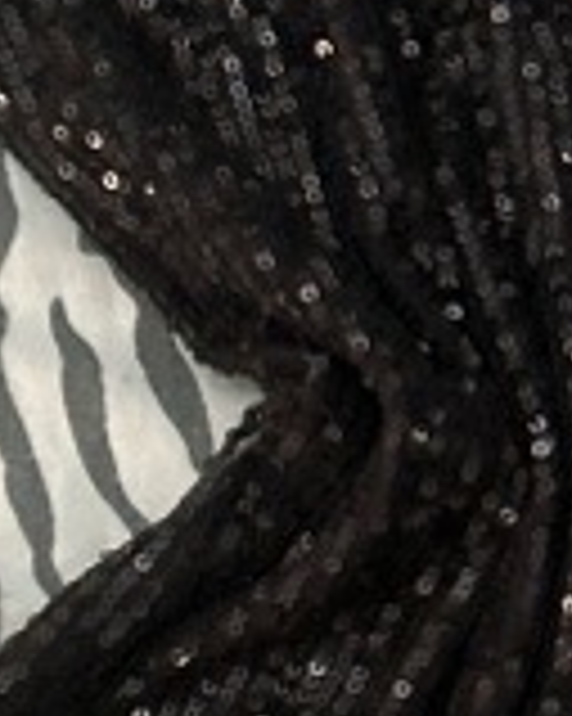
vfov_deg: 12.0
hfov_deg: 9.5
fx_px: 3389
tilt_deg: -81.4
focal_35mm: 160
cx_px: 748
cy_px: 671
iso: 500
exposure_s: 1/25
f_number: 1.5
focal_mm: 5.7
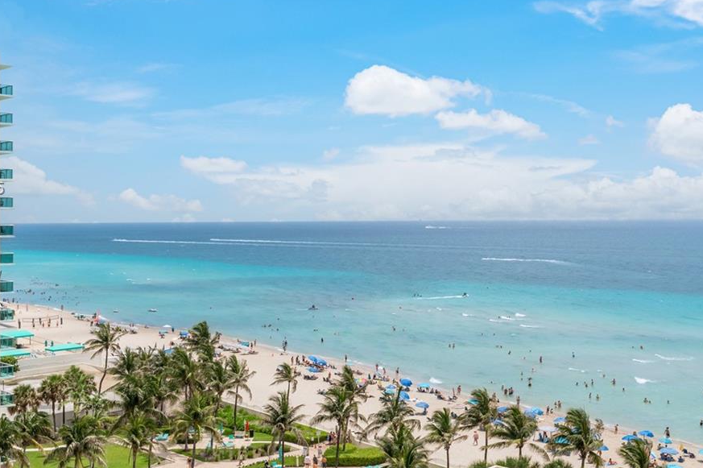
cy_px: 189
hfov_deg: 44.5
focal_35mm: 44
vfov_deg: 30.4
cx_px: 391
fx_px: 859
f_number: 9
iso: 320
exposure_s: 1/5000
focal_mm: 24
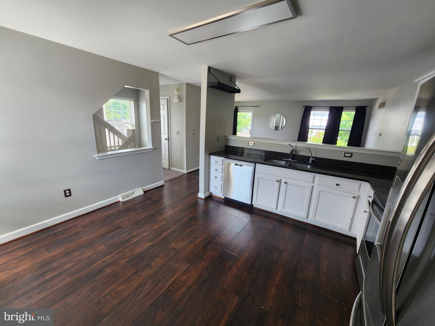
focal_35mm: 13
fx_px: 163
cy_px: 163
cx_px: 218
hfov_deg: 106.2
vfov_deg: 89.9
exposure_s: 1/60
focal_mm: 2.2
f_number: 2.2
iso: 80
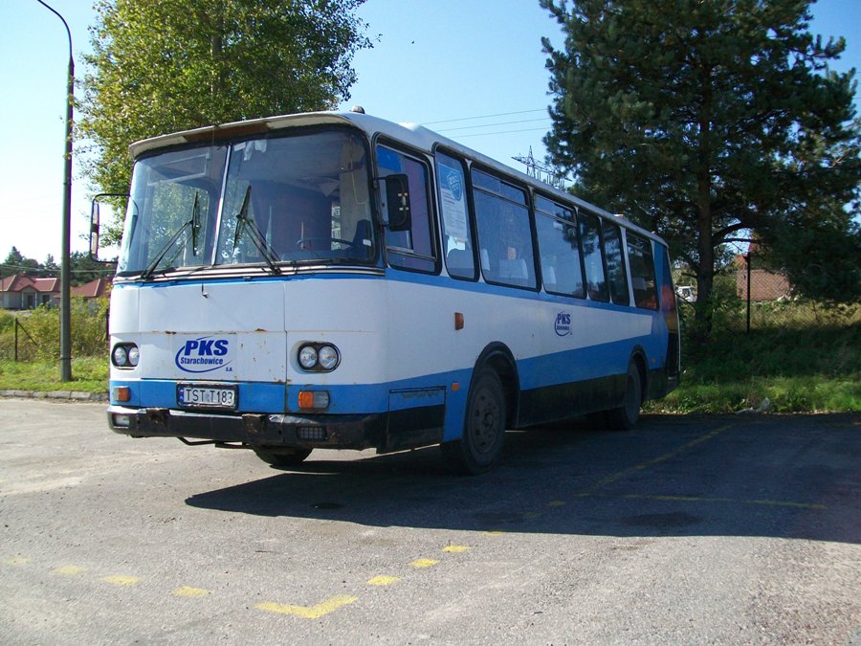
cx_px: 430
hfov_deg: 51.4
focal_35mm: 36
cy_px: 323
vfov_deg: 39.7
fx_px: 895
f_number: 2.7
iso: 64
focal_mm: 6
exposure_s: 1/640
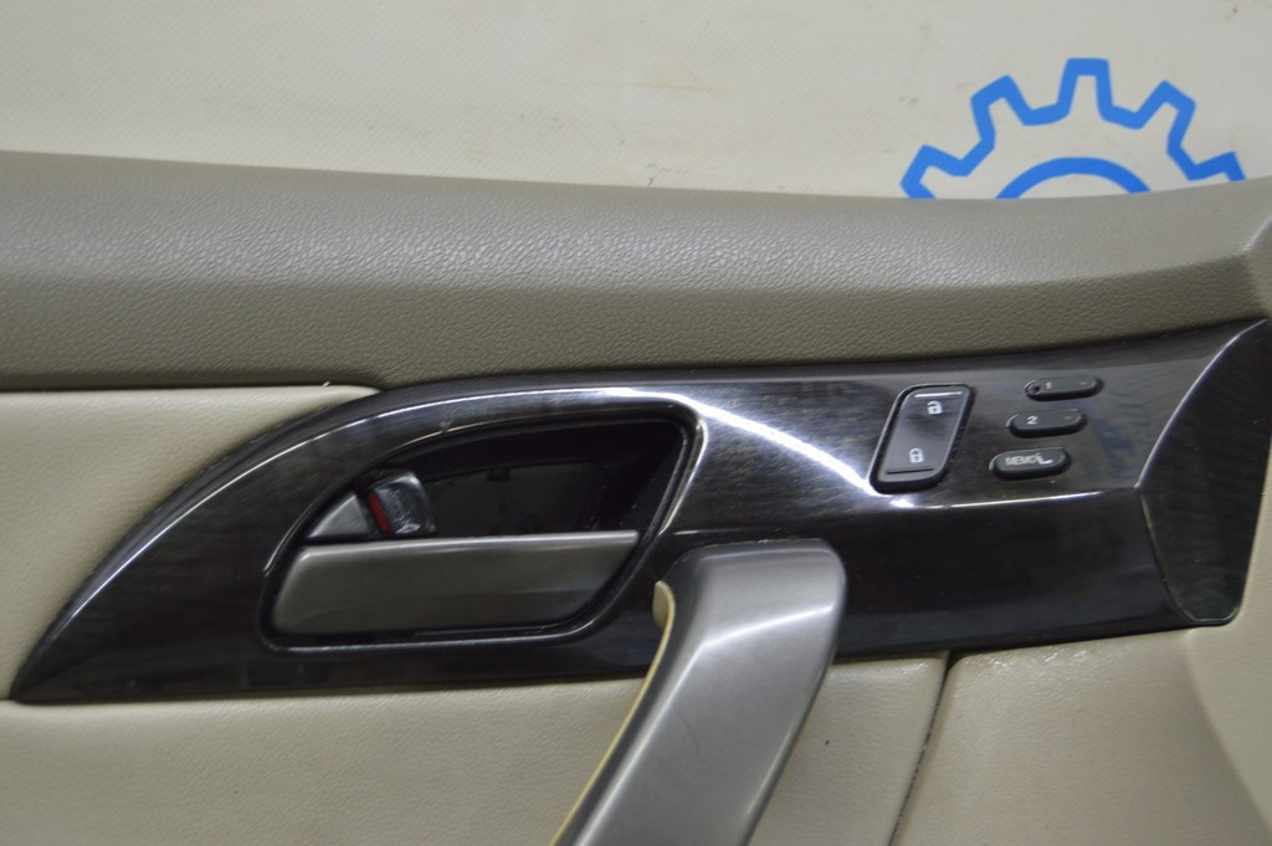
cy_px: 423
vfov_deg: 20.1
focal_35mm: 68
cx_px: 636
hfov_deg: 29.9
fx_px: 2383
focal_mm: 45
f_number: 5.6
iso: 400
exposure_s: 1/20
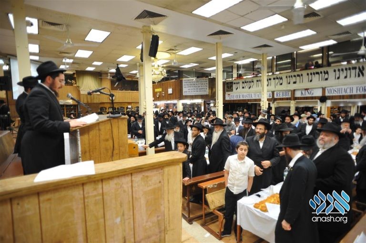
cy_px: 122
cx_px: 183
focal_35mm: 20
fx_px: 203
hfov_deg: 84.0
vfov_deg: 61.9
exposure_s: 1/100
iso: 1250
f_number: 4
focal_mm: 20
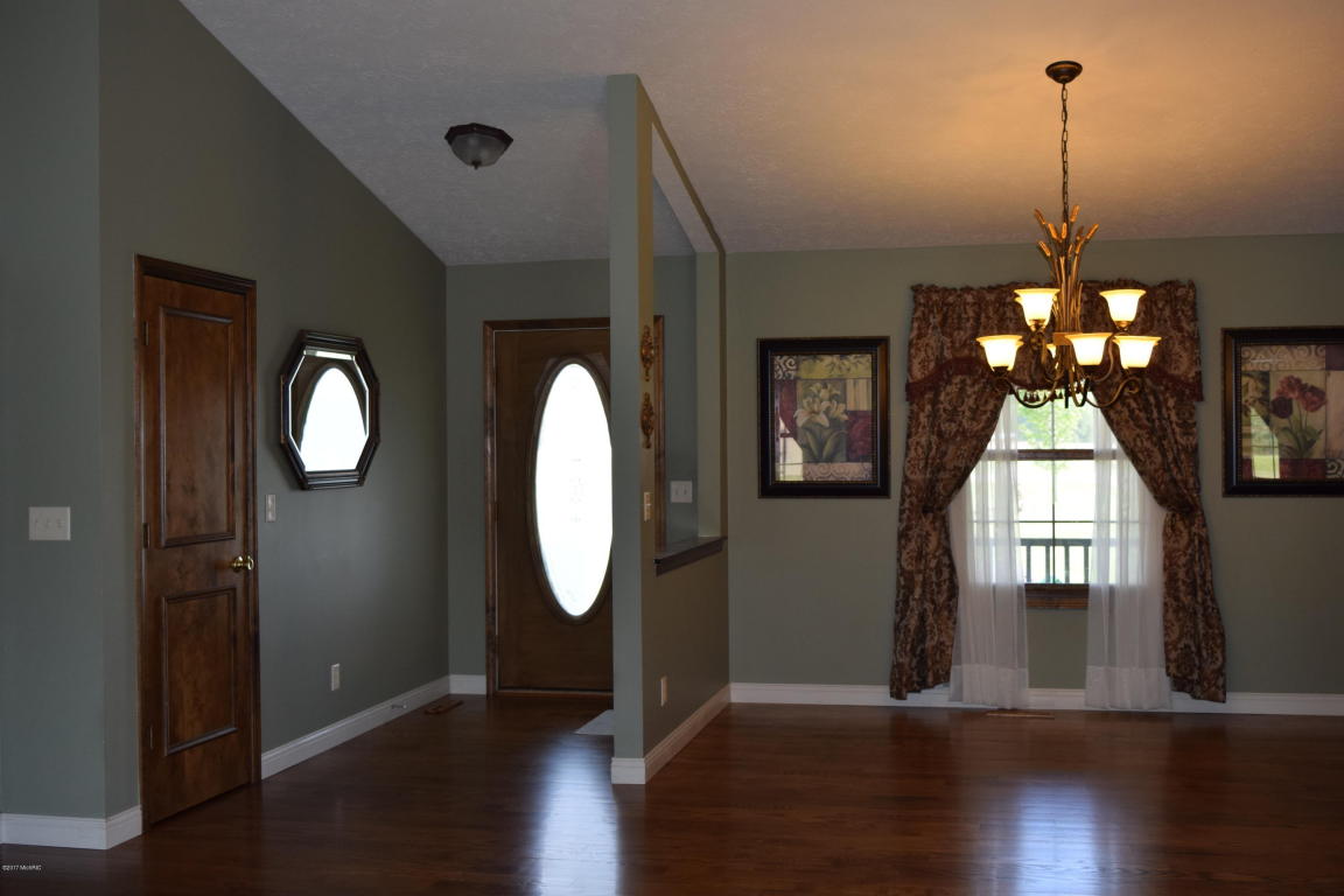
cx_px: 672
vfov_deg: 33.0
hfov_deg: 47.9
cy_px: 448
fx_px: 1512
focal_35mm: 40
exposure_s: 1/125
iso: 500
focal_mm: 27
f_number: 5.6
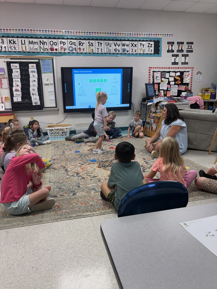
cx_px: 108
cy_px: 144
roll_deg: +2.3
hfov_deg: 53.1
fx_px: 217
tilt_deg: -12.1
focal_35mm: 26
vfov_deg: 67.3
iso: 100
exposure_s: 1/120
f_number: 1.6
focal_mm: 5.96
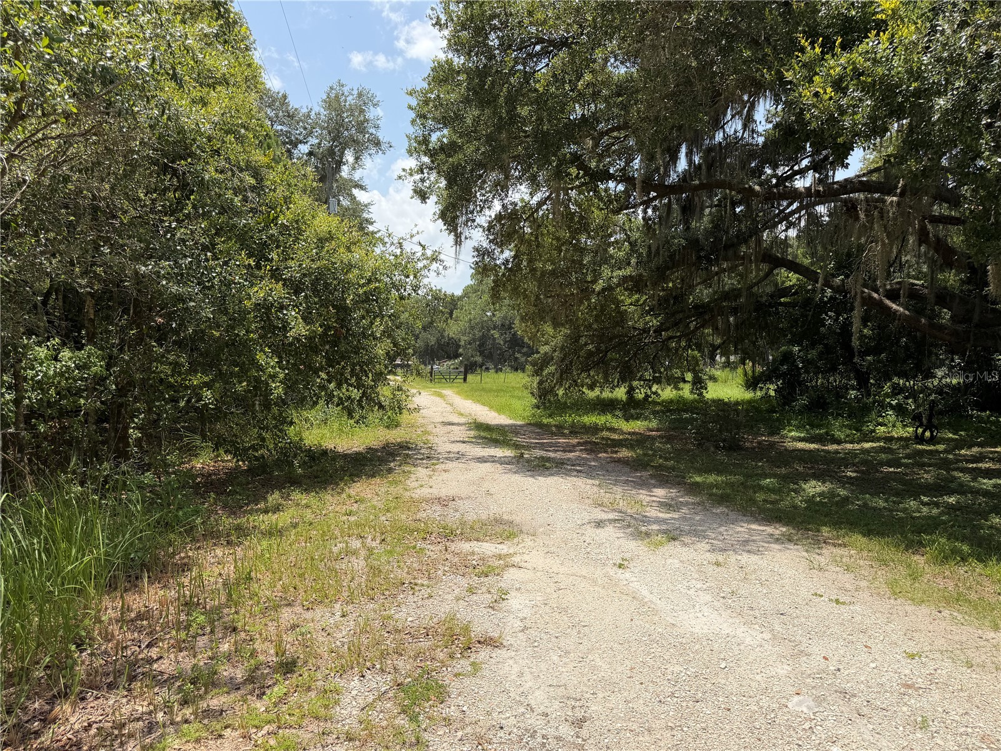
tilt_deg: -1.3
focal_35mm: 24
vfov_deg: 56.8
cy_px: 376
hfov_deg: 71.6
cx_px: 500
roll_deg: -0.1
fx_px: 694
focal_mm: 6.76
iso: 80
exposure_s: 1/3584
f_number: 1.78
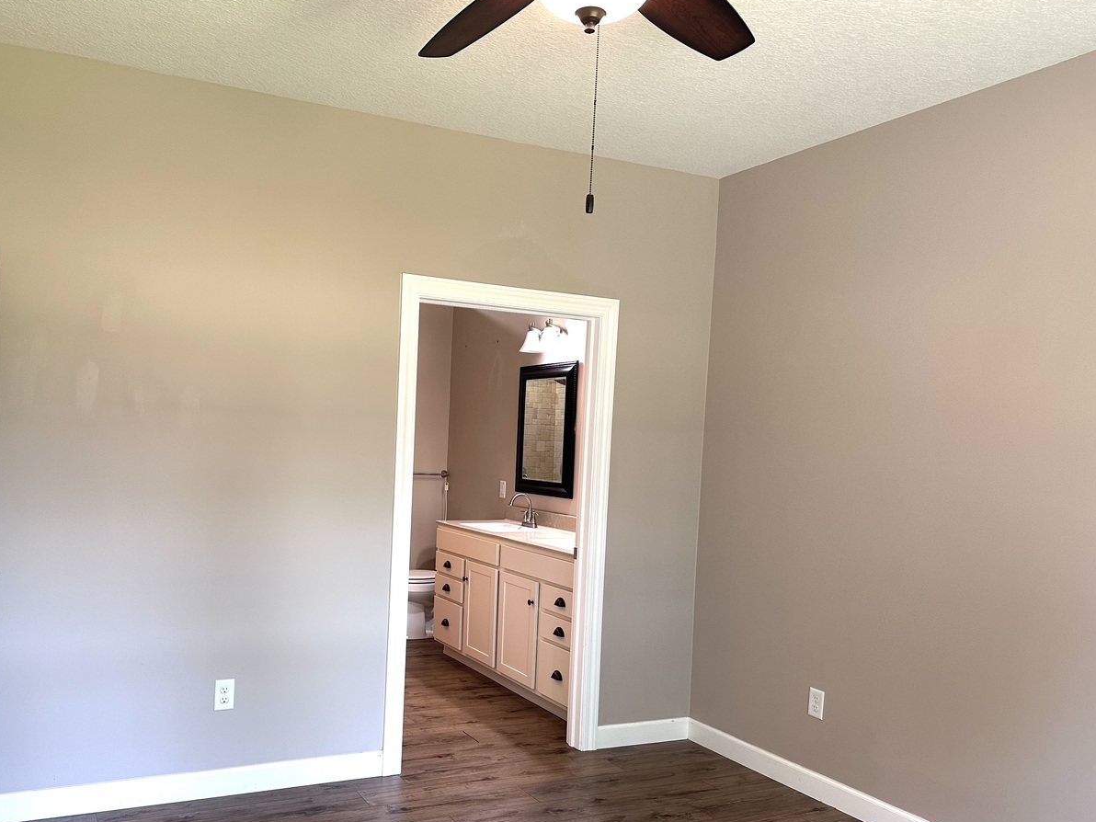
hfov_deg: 61.1
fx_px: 918
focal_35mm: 29
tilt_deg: -2.8
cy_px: 485
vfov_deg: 48.0
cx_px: 436
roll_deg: -2.3
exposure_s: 1/60
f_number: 1.78
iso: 160
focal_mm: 6.86
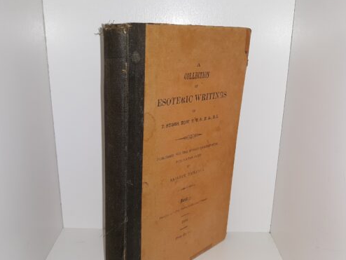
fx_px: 340
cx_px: 174
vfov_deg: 41.7
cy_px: 149
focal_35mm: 34
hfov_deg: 53.9
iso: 40
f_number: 1.7
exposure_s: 1/131
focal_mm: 3.7
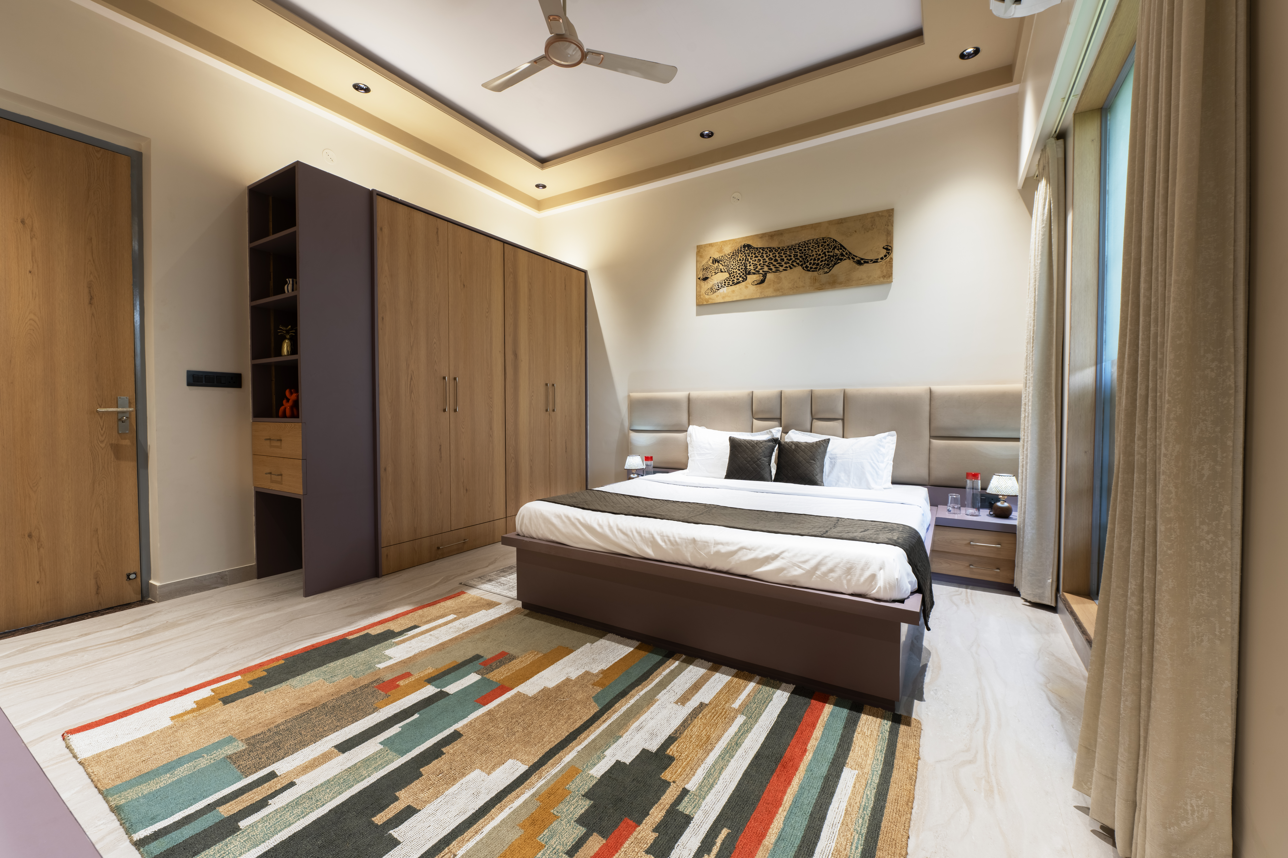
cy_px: 429
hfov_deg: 104.3
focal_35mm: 14
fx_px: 501
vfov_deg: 81.2
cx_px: 644
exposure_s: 1/25
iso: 100
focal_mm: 14
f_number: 10
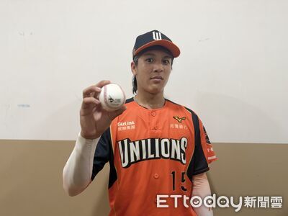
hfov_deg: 71.6
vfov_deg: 56.8
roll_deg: +0.0
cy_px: 108
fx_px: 200
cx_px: 144
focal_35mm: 24
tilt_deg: +2.2
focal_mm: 6.76
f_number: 1.78
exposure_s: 1/120
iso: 200
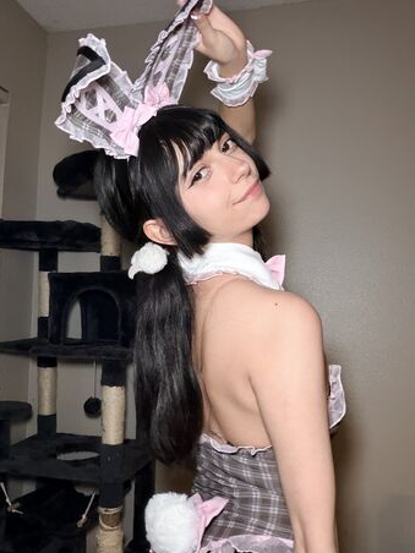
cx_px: 212
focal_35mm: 31
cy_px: 275
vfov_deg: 58.4
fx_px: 496
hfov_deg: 45.4
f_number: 1.9
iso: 500
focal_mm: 2.71
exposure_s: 1/30
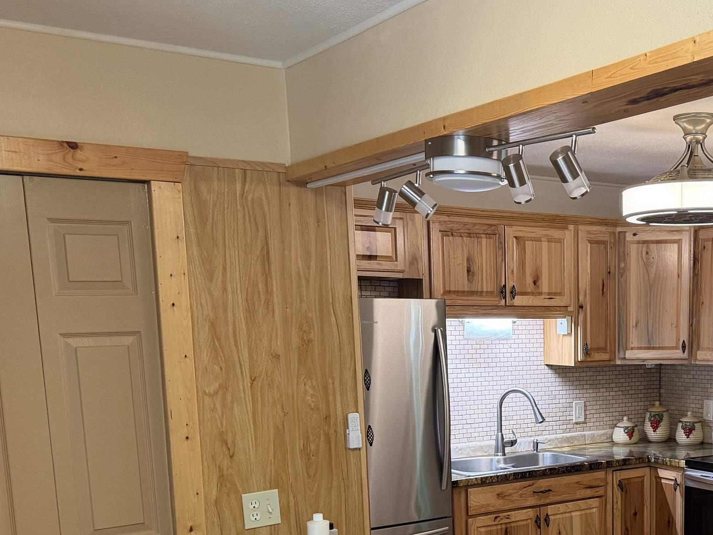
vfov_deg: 29.7
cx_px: 576
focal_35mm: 47
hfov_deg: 38.8
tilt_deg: -7.8
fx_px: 968
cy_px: 469
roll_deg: +0.5
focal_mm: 6.76
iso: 250
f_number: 1.78
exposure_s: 1/60
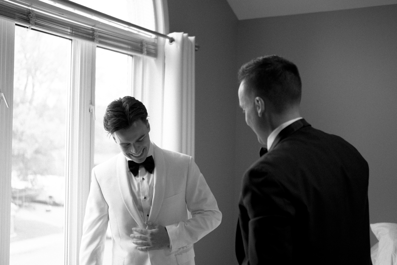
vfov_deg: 26.0
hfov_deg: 38.2
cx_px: 198
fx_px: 573
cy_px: 132
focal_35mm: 52
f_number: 1.2
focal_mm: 25
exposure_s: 1/640
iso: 320
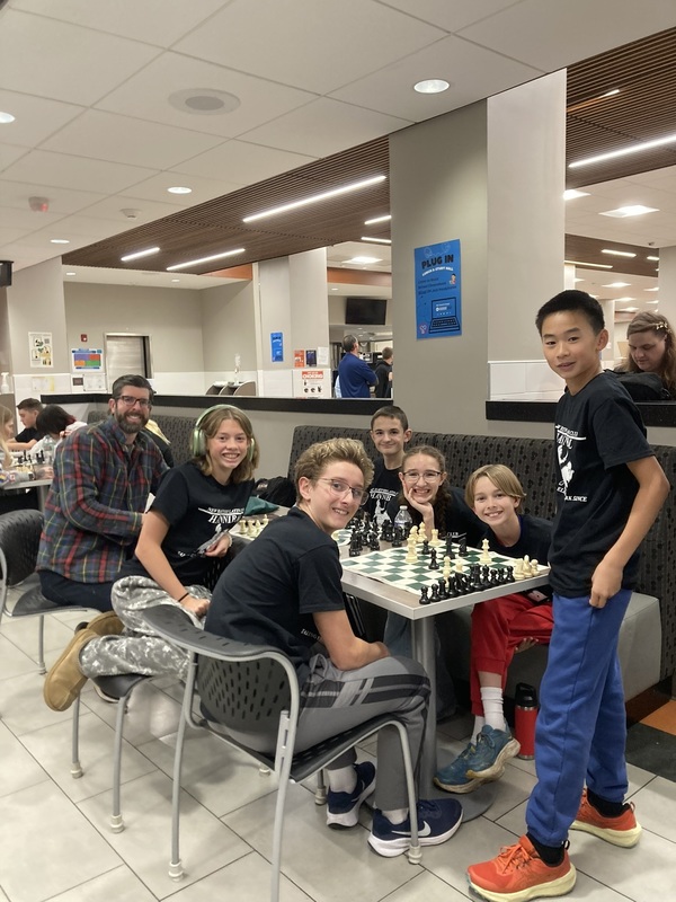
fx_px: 729
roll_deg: +0.7
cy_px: 451
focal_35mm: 28
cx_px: 338
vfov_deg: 63.4
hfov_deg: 49.7
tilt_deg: -11.0
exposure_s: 1/60
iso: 160
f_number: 1.8
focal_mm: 3.99
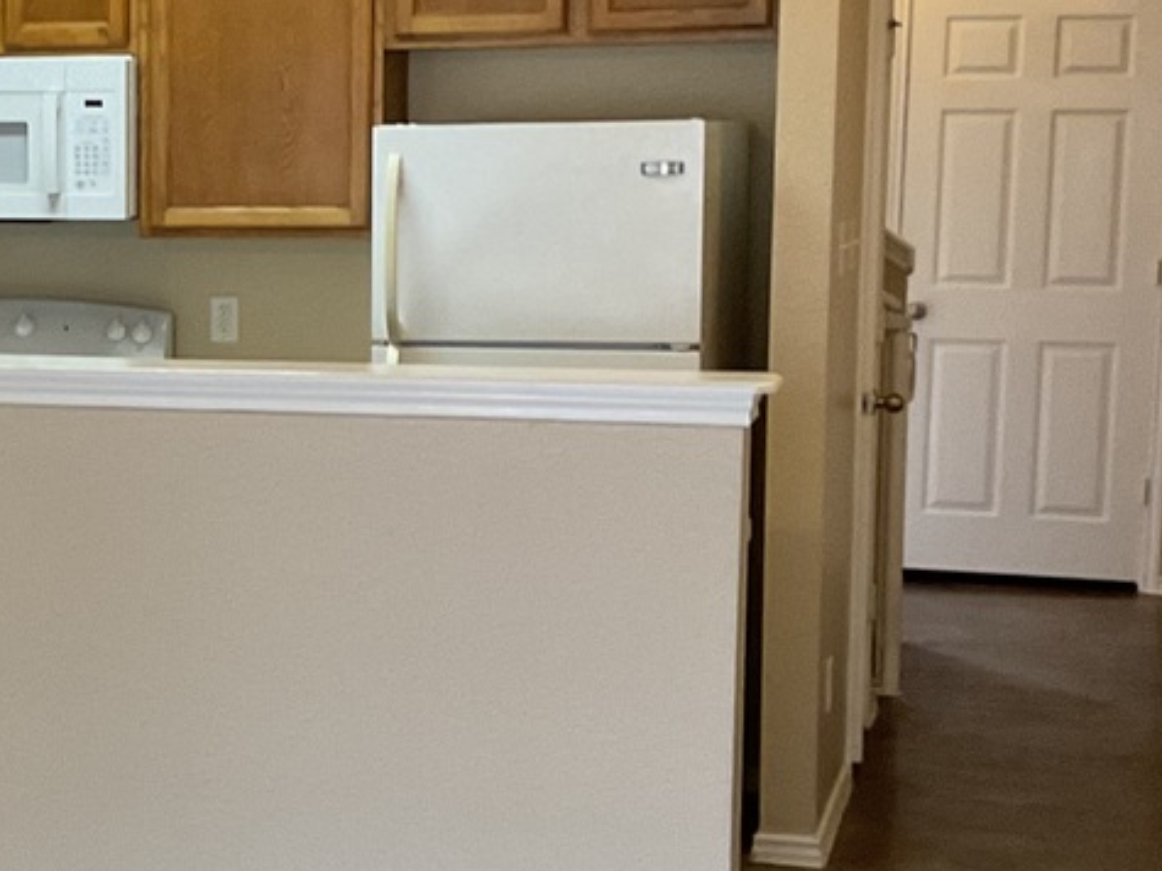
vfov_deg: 16.8
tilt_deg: -6.4
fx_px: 2953
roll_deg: -0.6
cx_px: -110
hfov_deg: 21.2
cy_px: 489
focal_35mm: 88
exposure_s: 1/60
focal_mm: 3
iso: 160
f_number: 1.8
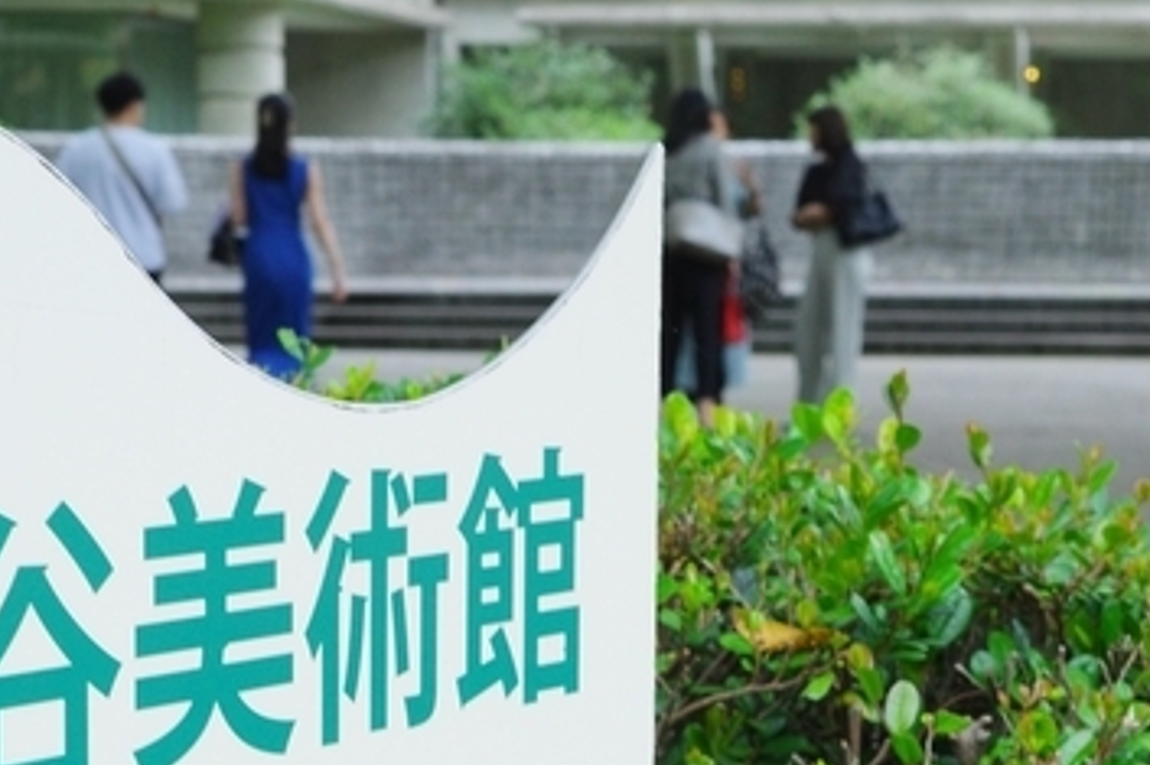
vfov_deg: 10.0
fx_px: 4342
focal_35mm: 136
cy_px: 687
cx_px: 753
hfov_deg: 15.1
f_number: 6.3
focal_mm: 26
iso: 200
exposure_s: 1/60
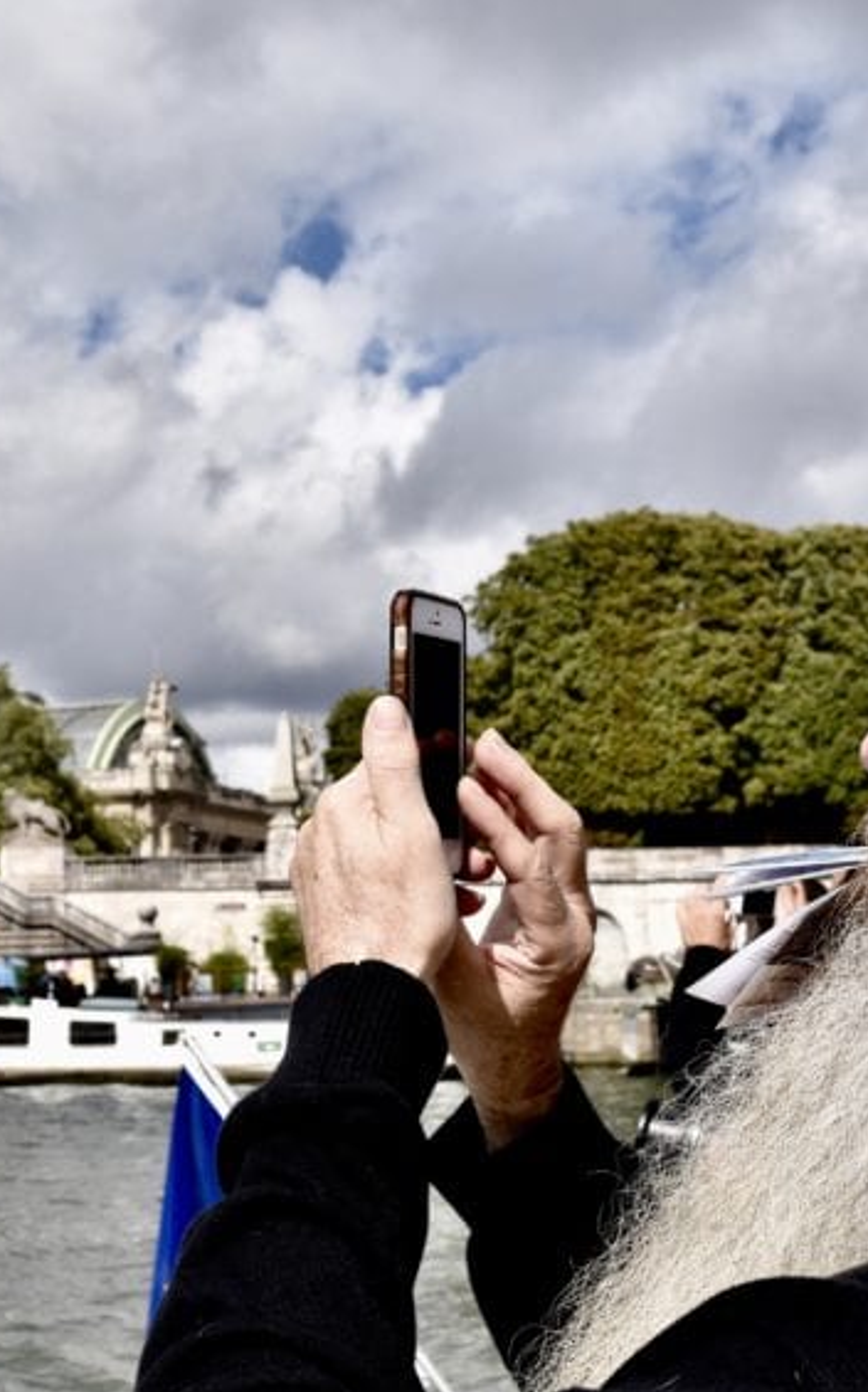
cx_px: 478
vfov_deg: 40.2
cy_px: 821
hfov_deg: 25.8
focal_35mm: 50
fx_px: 1894
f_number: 9
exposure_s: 1/800
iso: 200
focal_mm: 18
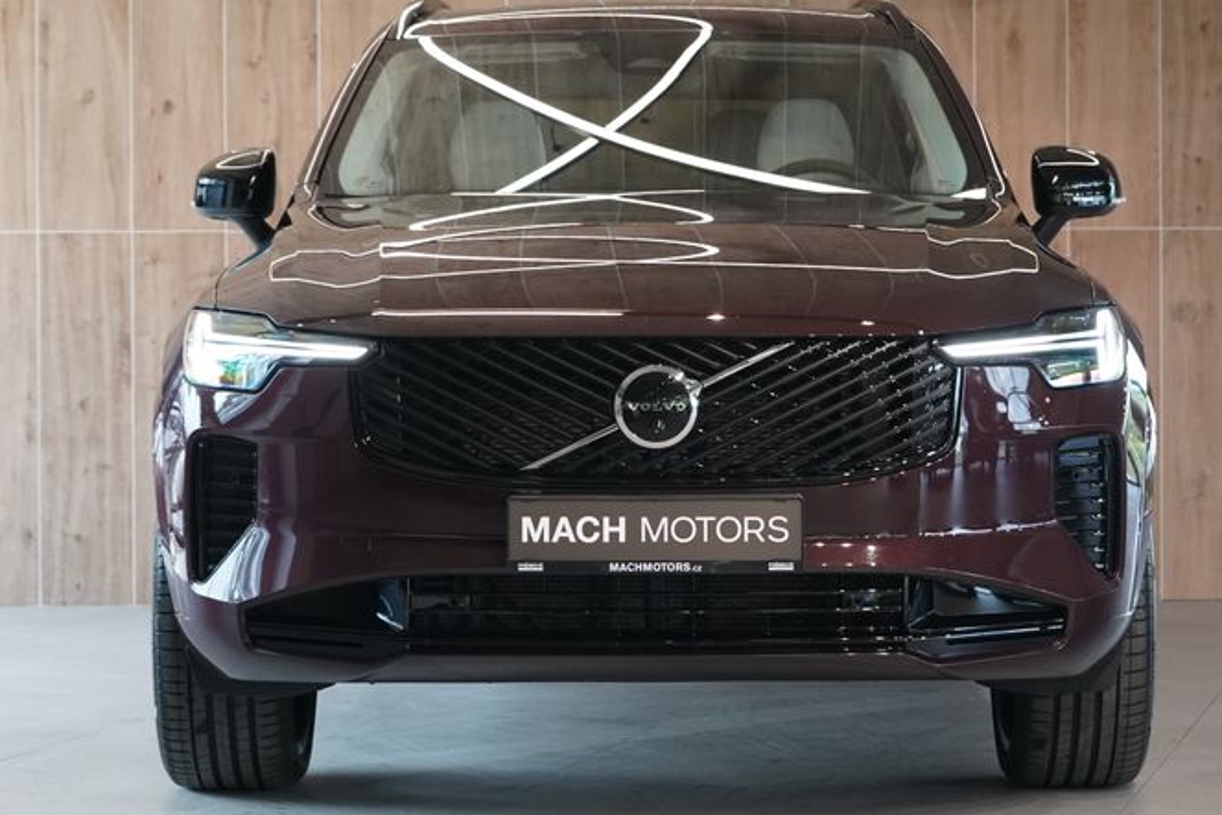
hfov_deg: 19.5
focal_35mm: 105
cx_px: 675
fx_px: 3564
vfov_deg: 13.0
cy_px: 351
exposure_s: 1/160
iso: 4000
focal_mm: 68
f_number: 5.6
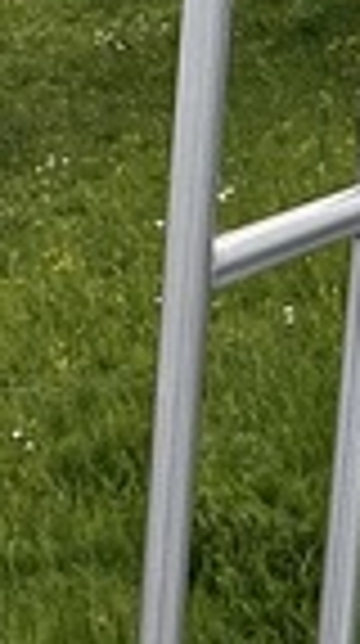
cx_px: 639
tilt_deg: -32.6
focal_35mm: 128
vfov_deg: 15.8
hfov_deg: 9.0
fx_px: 2181
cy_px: 878
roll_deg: +5.4
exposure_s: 1/3401
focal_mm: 2.22
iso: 50
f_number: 2.2
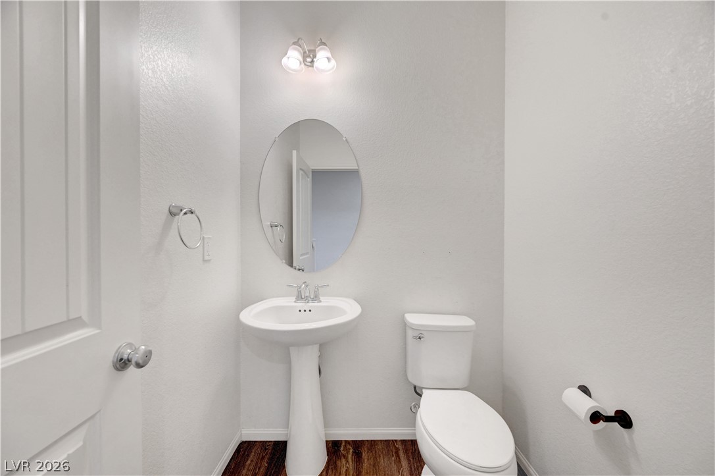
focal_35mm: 14
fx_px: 278
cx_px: 358
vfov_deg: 81.1
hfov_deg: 104.3
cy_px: 238
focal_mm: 14
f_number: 8
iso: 800
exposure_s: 1/25
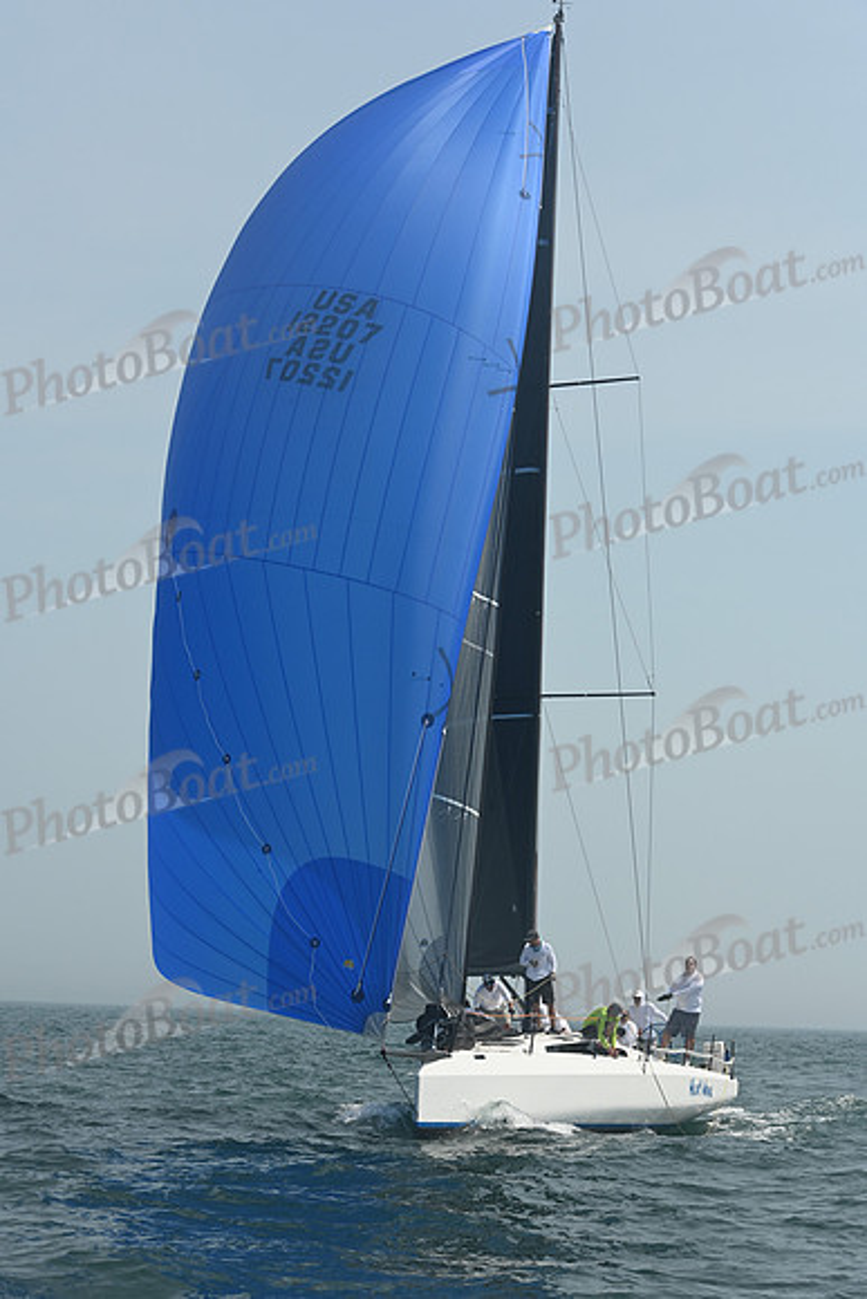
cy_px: 650
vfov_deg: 22.6
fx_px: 3249
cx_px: 434
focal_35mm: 90
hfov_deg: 15.2
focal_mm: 90
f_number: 8
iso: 320
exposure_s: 1/1250
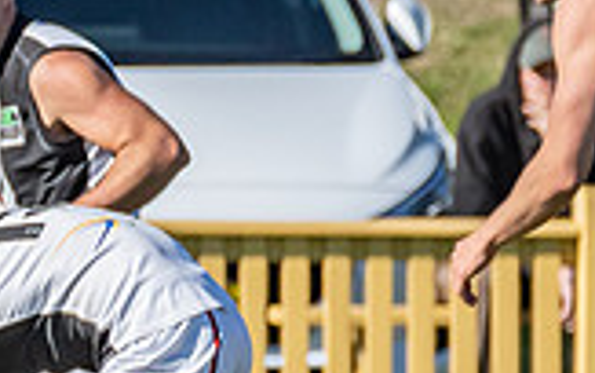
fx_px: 51081
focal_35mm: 3149
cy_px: 220
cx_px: -249
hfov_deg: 0.7
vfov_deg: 0.4
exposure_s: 1/2500
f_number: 10
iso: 800
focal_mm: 460
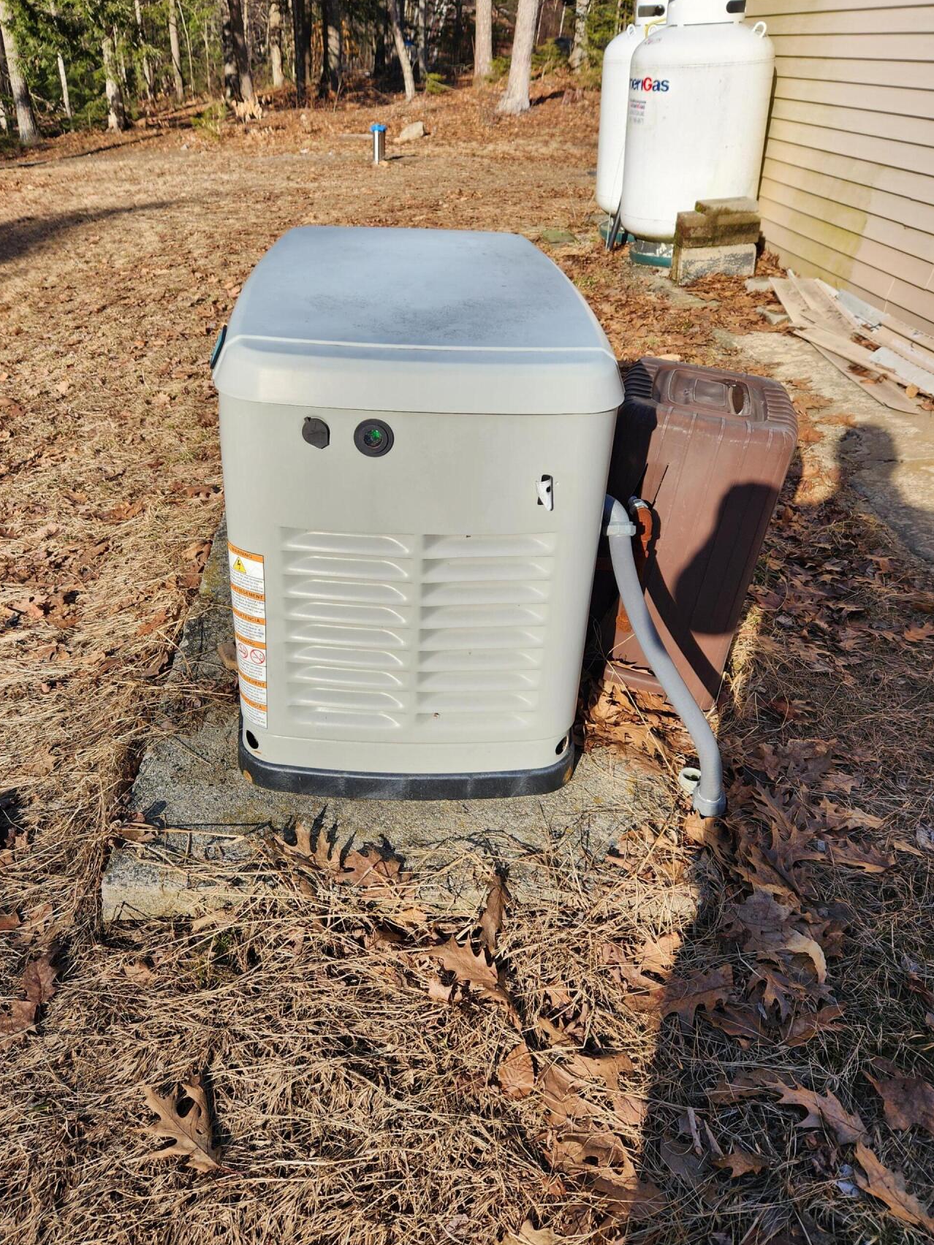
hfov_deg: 51.1
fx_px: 971
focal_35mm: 27
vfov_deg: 65.3
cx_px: 390
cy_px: 610
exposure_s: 1/1293
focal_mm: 5.4
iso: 20
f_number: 1.8
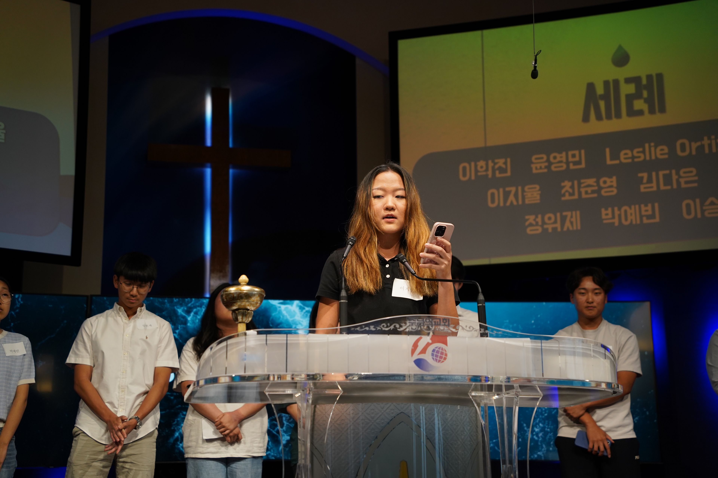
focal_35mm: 59
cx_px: 359
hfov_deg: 33.9
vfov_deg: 23.0
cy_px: 239
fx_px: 1177
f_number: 4
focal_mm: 59
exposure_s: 1/320
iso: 1000
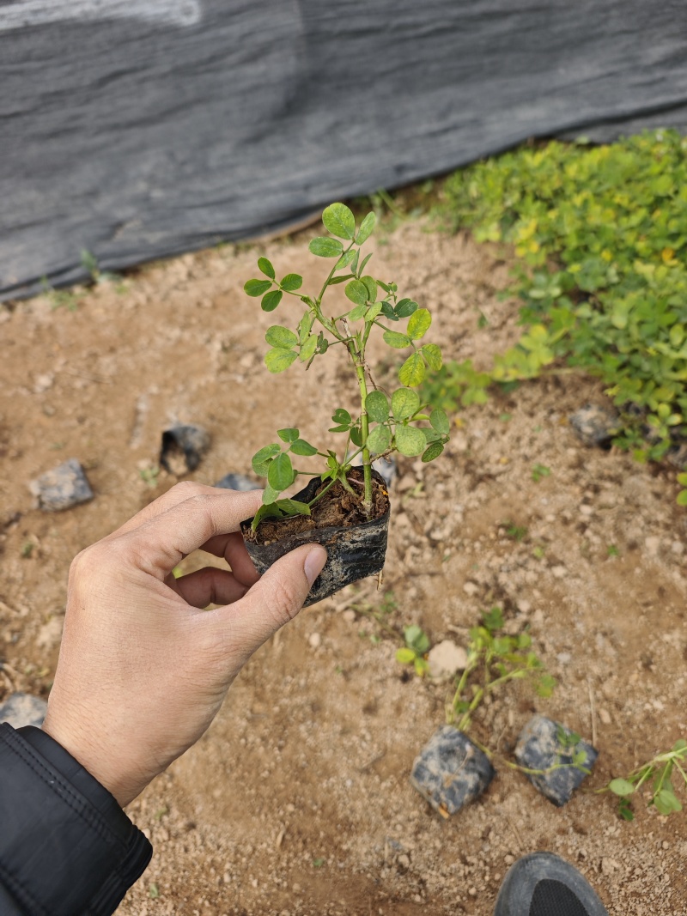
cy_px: 458
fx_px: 609
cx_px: 344
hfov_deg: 58.9
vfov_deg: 73.9
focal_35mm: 23
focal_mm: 6.55
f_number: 1.6
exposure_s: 1/823
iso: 50
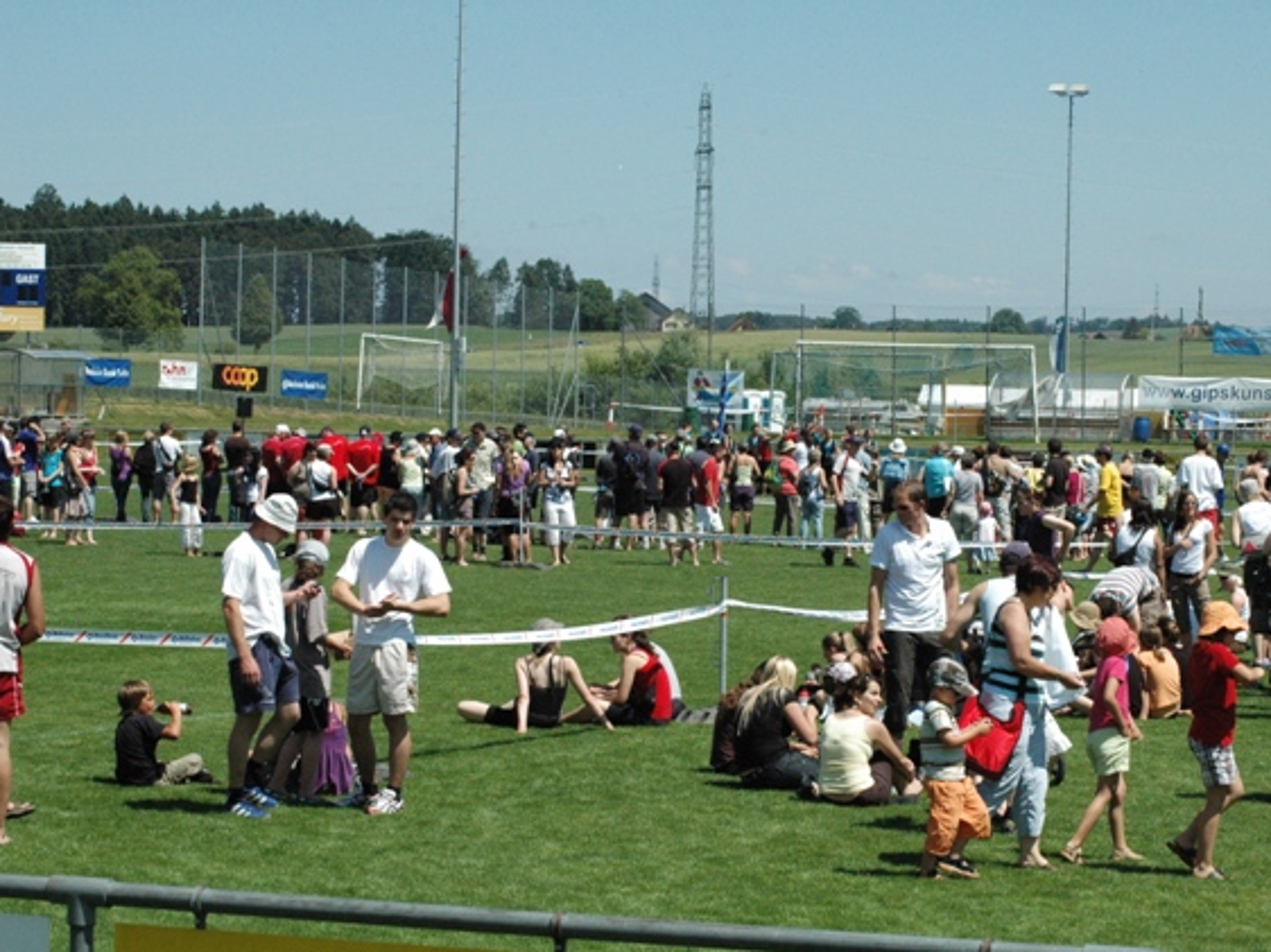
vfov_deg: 12.9
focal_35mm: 115
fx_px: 4221
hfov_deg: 17.1
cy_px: 475
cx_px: 665
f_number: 16
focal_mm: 70
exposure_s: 1/1000
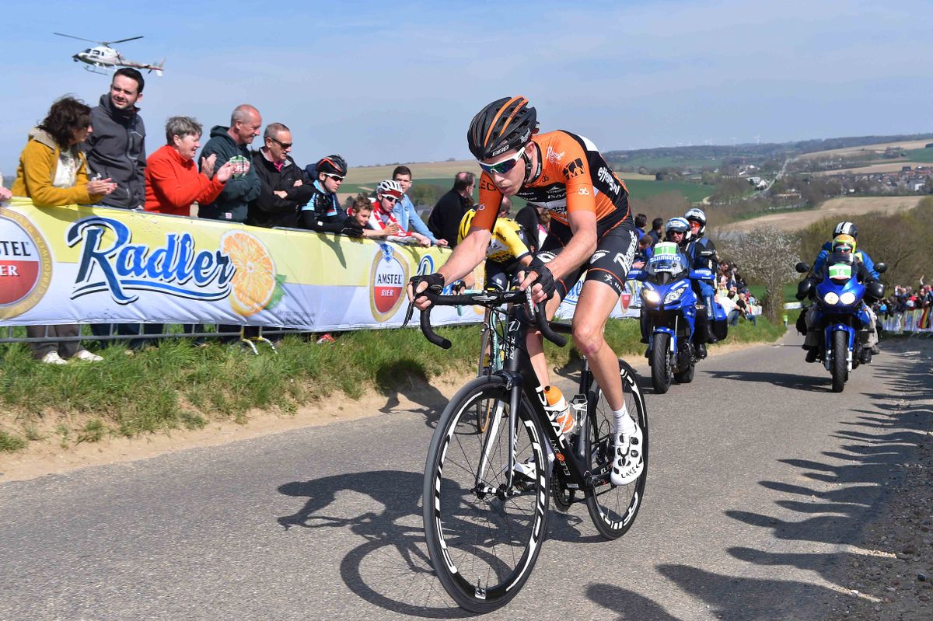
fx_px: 1088
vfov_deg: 31.9
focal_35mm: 42
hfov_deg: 46.4
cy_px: 310
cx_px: 466
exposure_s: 1/640
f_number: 8
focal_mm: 42
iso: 320
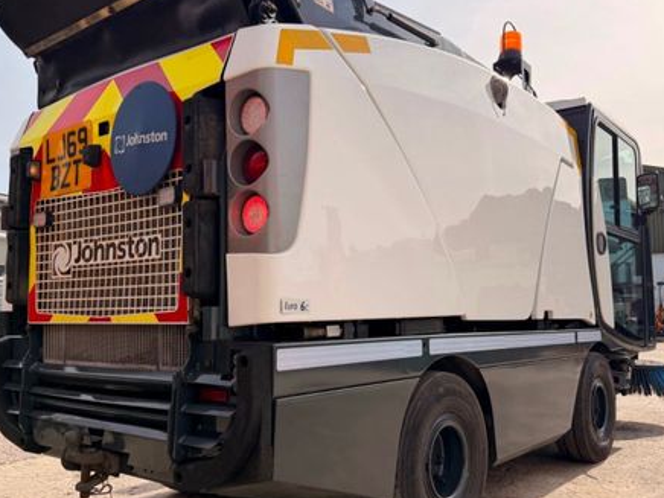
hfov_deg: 55.3
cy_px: 276
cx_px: 352
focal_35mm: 33
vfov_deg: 42.9
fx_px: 633
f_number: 1.78
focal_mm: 6.76
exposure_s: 1/5714
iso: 125
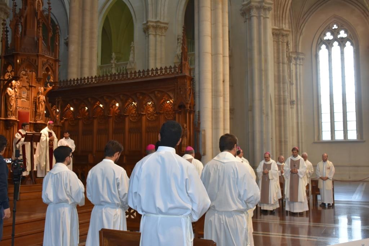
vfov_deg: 36.9
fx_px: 369
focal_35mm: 36
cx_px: 184
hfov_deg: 53.1
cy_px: 123
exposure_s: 1/60
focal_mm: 24
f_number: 5.6
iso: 1250
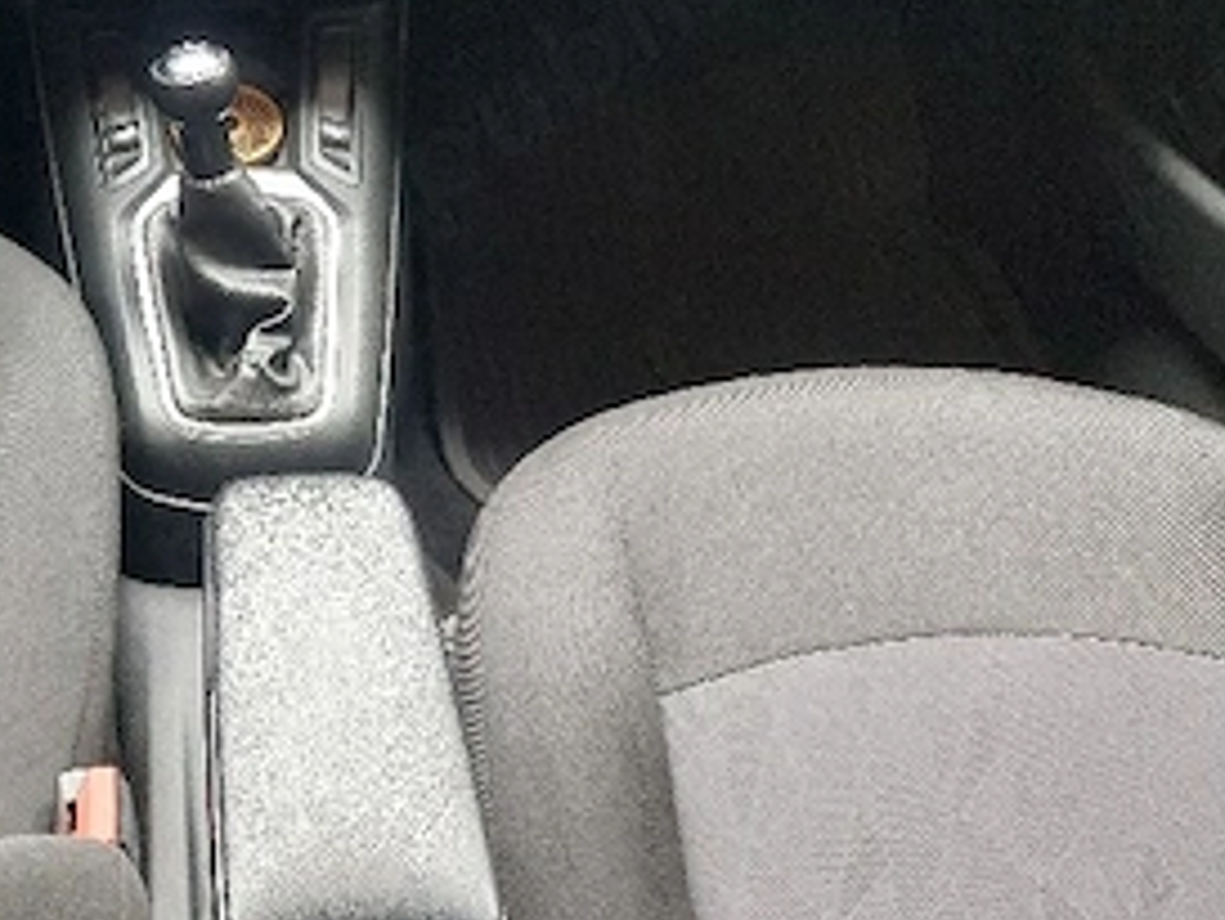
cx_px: 166
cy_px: 13
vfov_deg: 25.4
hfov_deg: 33.4
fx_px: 1947
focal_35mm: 55
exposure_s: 1/50
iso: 320
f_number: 1.8
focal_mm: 5.23
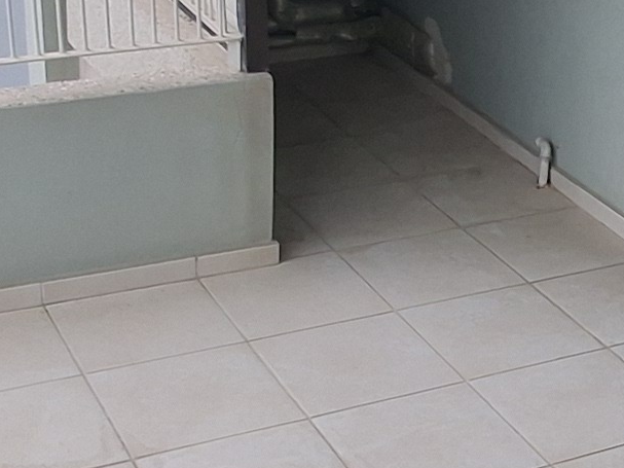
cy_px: 154
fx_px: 1550
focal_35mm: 86
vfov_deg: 17.1
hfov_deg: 22.2
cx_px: 574
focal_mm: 1.64
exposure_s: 1/119
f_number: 2.2
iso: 40
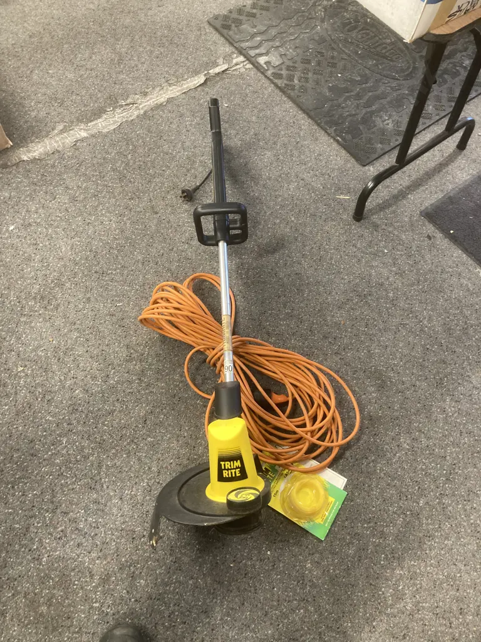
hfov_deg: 49.7
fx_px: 519
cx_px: 240
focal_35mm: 28
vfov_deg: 63.4
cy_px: 321
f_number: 1.8
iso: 320
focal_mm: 3.99
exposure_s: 1/50
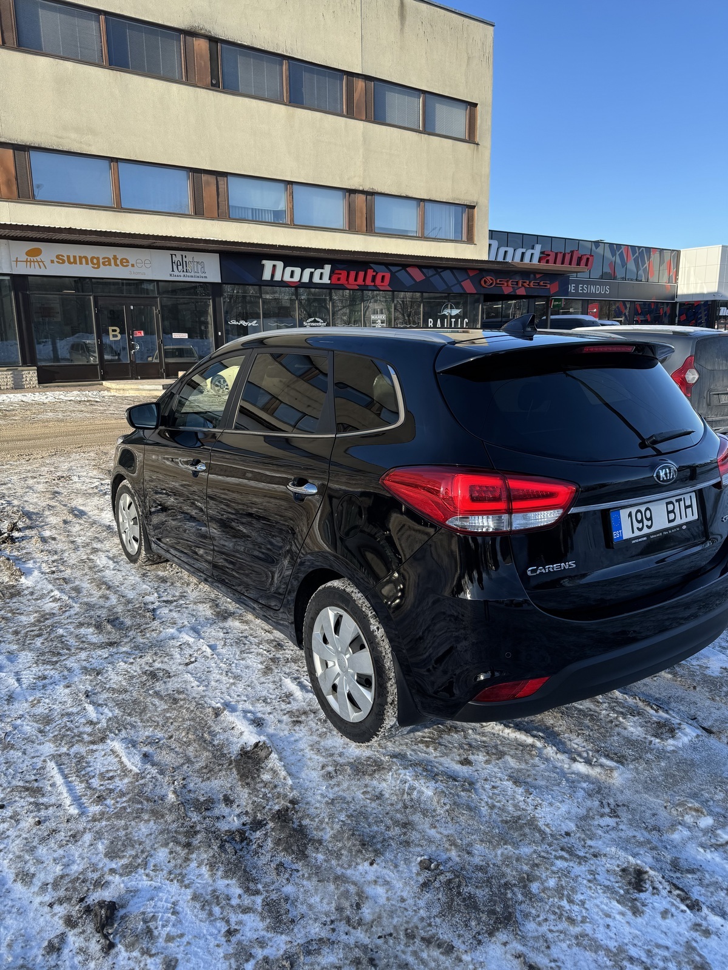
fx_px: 673
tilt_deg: -12.1
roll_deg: -0.3
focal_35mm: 24
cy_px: 485
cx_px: 364
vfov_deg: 71.6
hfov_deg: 56.8
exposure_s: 1/1678
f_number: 1.78
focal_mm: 6.76
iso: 80
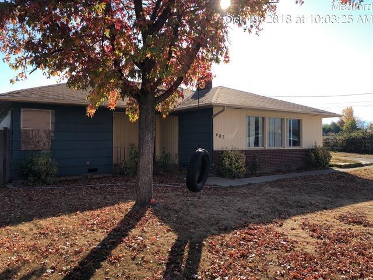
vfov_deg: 48.2
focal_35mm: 29
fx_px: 312
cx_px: 186
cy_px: 140
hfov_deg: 61.7
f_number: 1.8
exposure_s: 1/979
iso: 20
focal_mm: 3.99
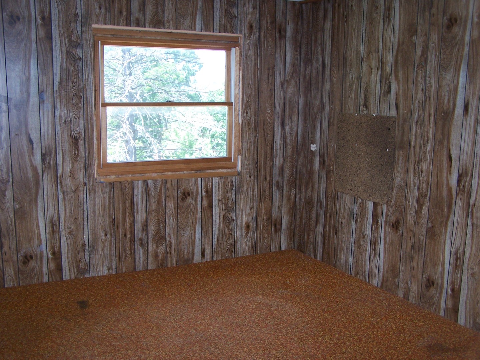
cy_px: 180
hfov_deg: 49.0
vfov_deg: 37.7
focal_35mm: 38
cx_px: 240
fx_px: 527
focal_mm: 6.3
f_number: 2.8
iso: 140
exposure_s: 1/60
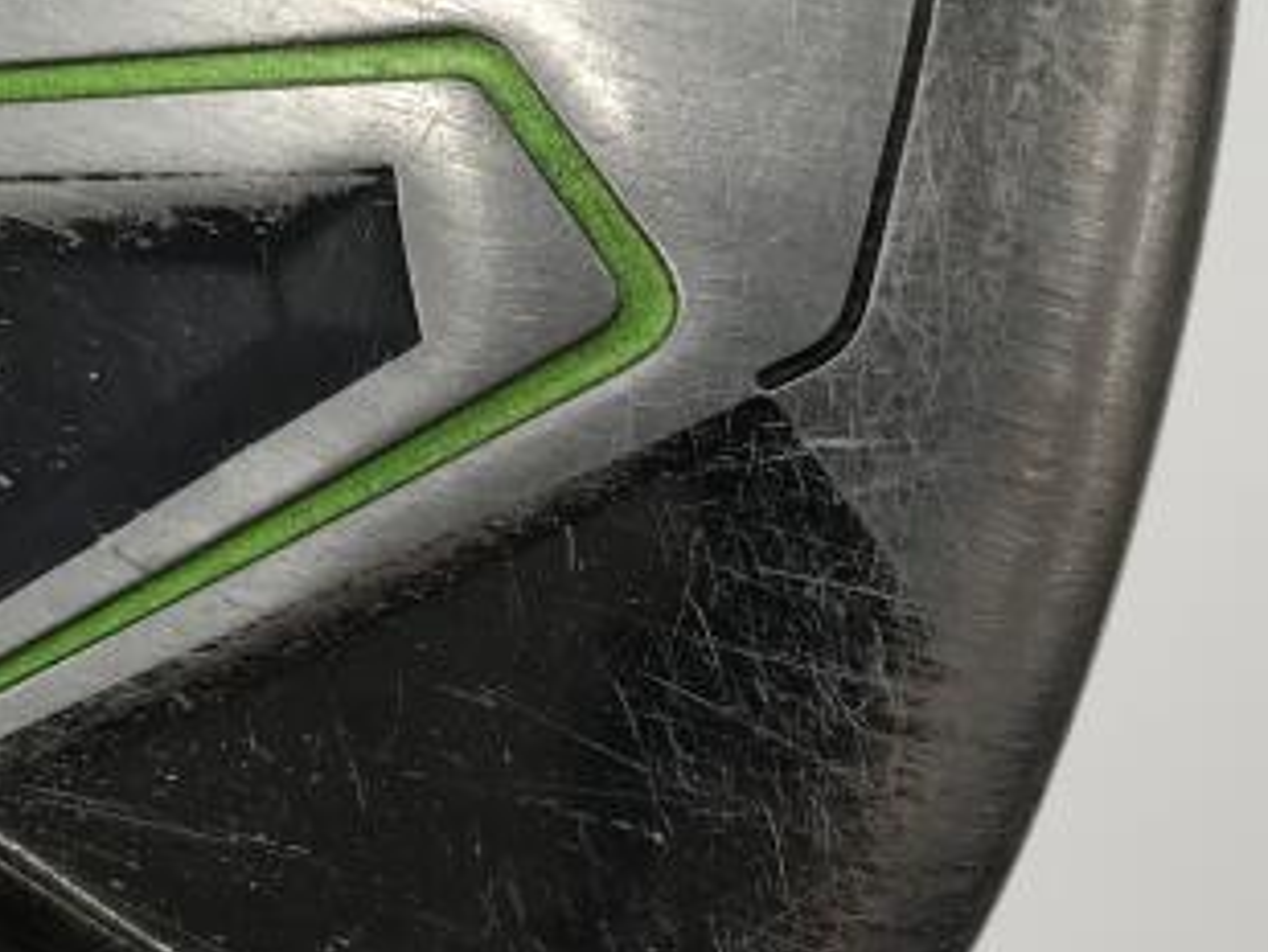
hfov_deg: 22.2
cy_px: 209
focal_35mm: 87
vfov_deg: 16.9
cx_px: 250
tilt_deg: -68.3
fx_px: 3188
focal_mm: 3.99
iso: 40
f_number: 1.8
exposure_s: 1/120
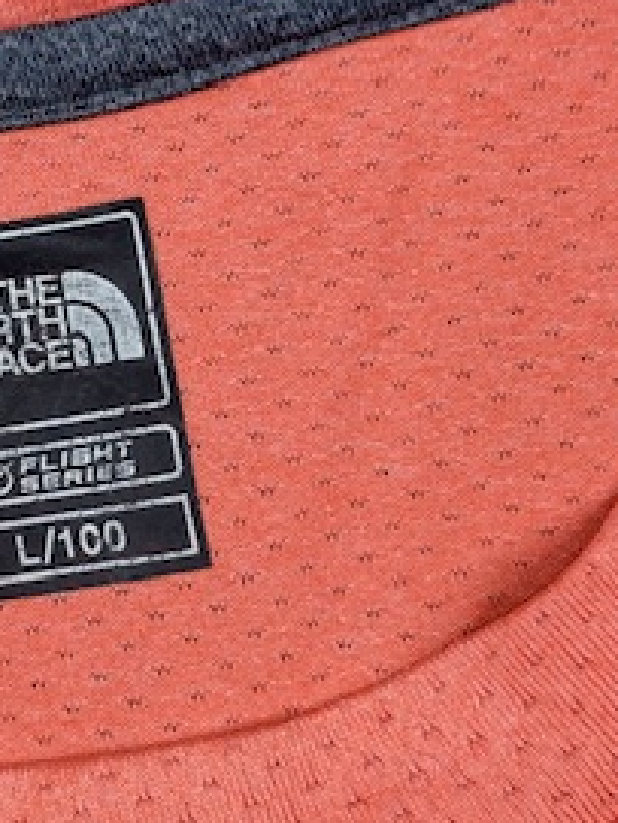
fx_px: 2690
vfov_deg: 17.3
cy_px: 206
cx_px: -18
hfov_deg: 12.9
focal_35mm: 113
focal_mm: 6.76
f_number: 1.78
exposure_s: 1/210
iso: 50
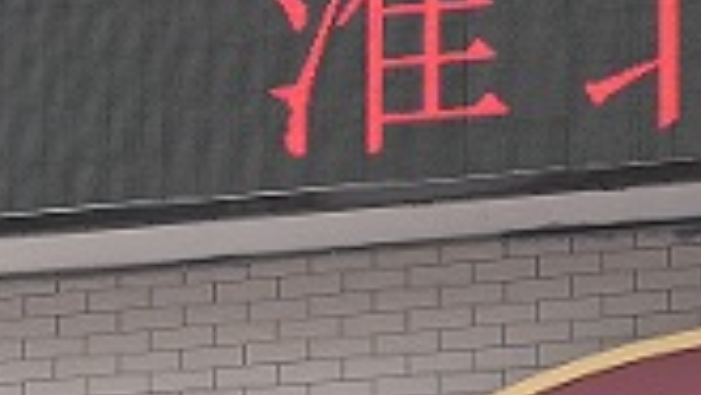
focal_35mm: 406
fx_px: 7548
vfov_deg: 3.0
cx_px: -274
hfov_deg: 5.3
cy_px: 1062
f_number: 8
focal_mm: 34.5
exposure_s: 1/100
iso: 100
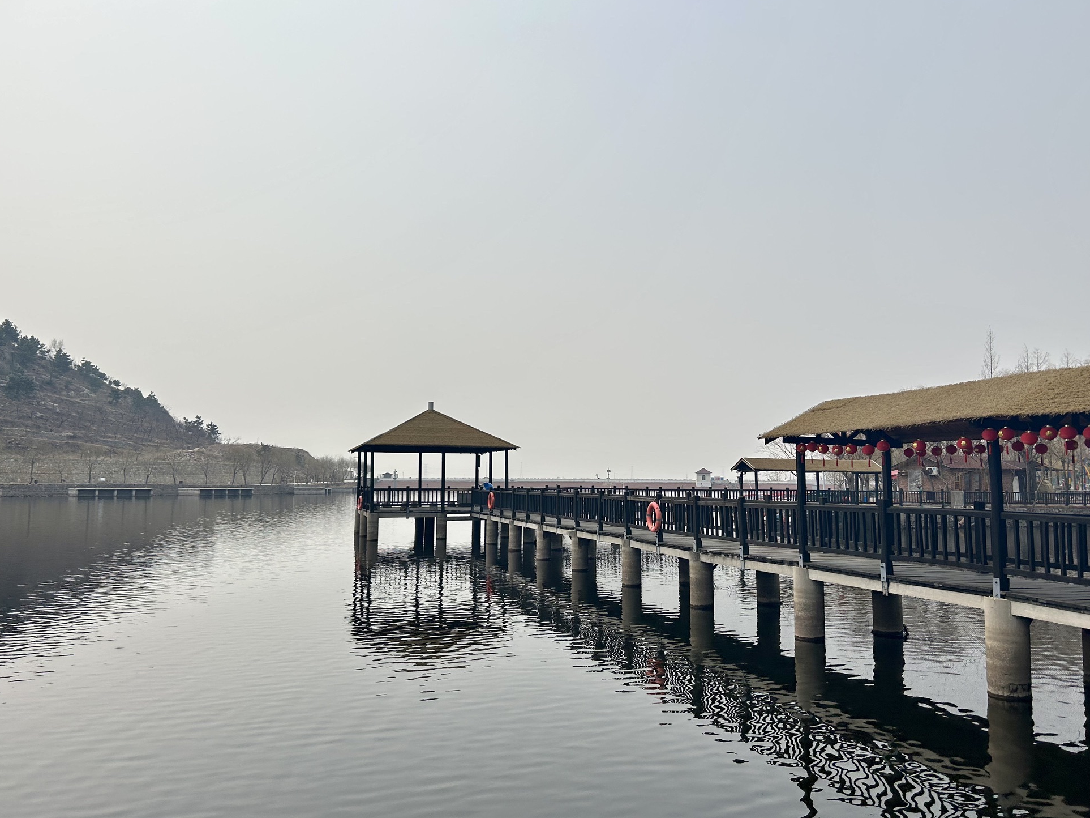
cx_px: 551
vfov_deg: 51.3
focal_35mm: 27
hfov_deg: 65.3
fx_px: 850
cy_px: 417
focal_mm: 5.7
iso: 50
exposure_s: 1/8000
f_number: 1.5
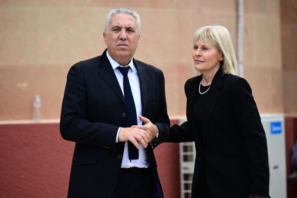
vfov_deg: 9.2
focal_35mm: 150
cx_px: 148
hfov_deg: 13.7
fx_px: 1238
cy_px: 99
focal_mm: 150
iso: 1000
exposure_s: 1/5000
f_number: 2.8
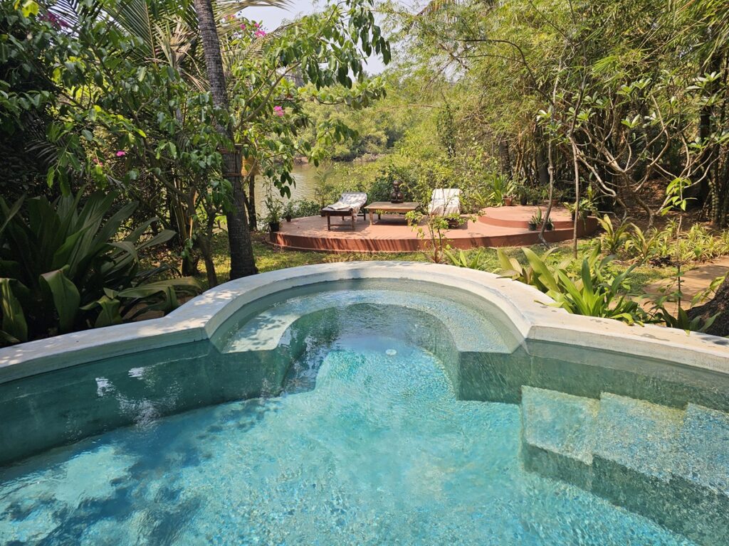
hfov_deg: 73.9
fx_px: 484
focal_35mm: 23
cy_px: 273
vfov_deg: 58.9
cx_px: 364
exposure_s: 1/418
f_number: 1.7
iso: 10
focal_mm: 6.3
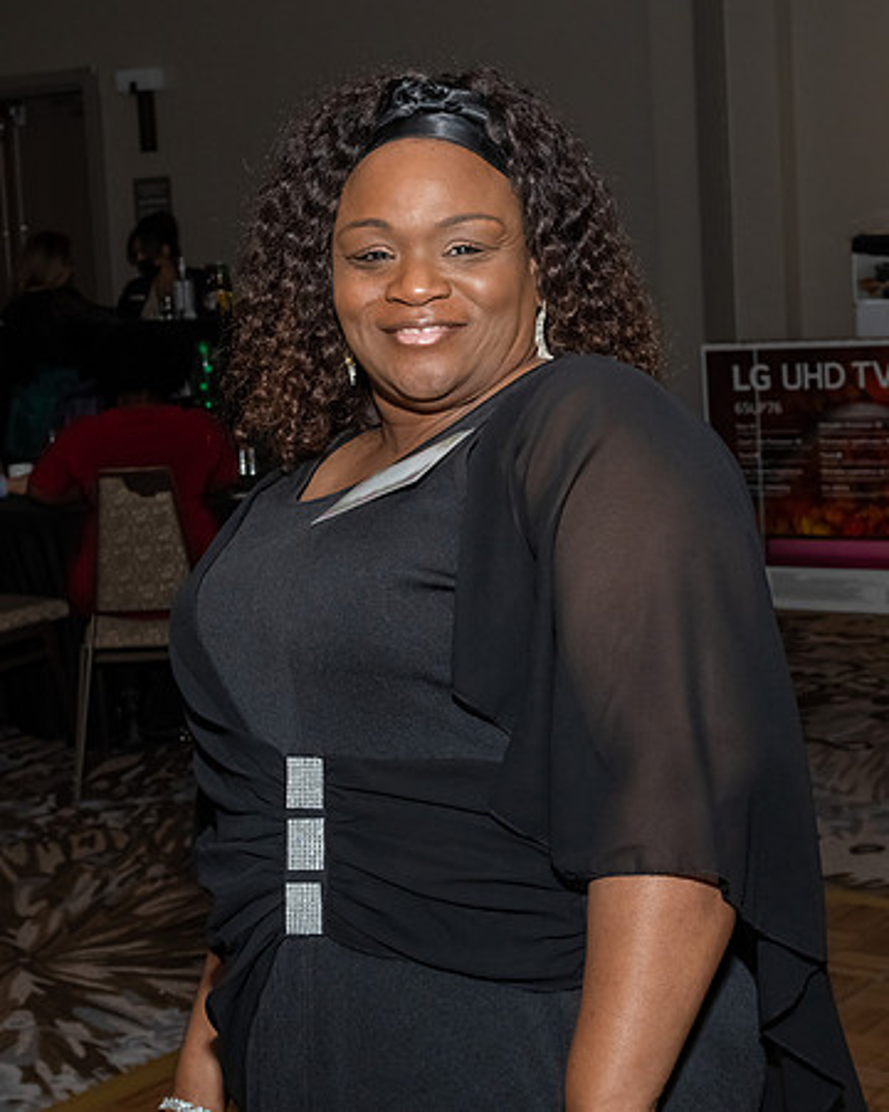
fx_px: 2284
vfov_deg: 27.3
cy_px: 467
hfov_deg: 22.0
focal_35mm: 69
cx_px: 491
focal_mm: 28
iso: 500
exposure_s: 1/250
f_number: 7.1
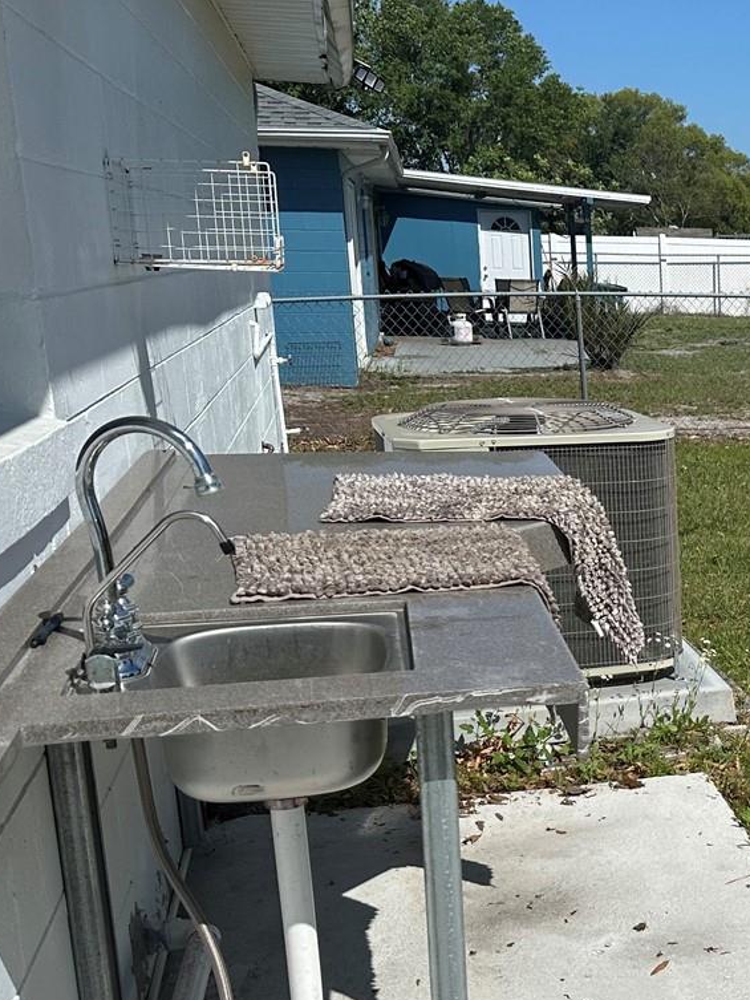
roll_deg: -0.3
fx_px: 1473
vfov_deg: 37.3
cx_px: 895
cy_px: 625
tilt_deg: -11.4
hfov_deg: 25.7
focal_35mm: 51
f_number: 1.78
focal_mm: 6.86
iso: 80
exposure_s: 1/8197
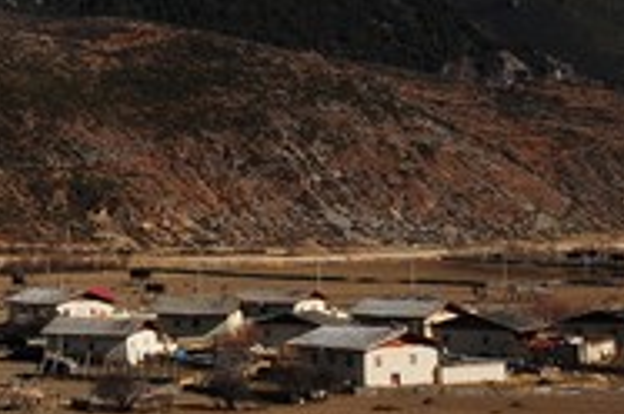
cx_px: -187
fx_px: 2665
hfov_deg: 12.9
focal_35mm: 154
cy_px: -2
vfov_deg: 8.8
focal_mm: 24
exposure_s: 1/200
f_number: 13
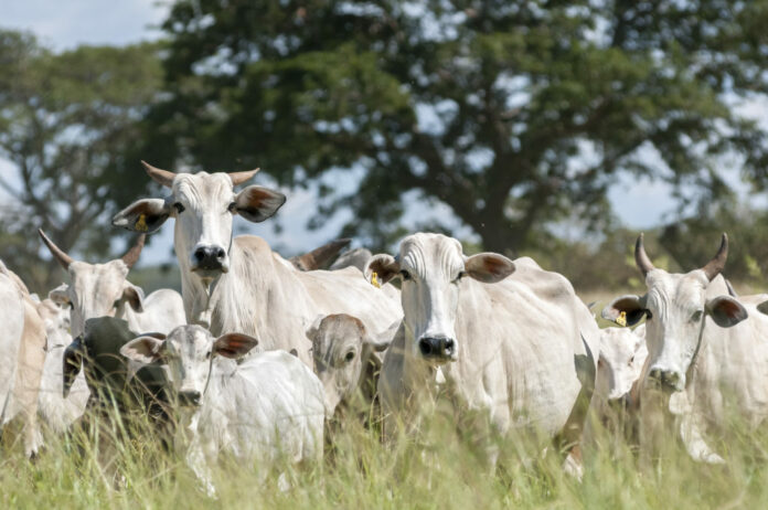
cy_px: 255
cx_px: 384
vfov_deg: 4.6
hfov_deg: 6.9
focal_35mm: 300
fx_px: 6391
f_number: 5
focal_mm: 200
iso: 200
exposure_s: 1/1600
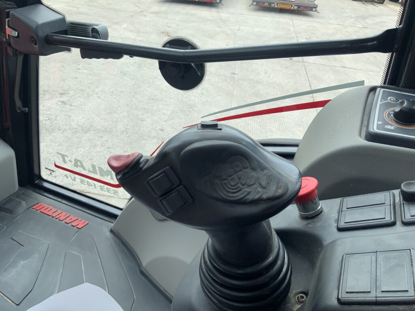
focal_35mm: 29
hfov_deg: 61.7
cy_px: 156
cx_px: 208
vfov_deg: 48.2
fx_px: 348
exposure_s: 1/442
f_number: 1.8
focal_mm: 3
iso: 16
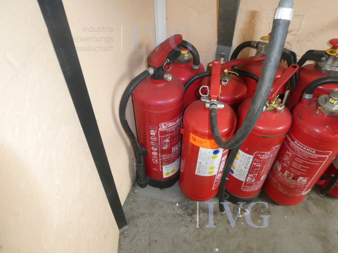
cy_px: 126
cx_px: 169
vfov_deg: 56.8
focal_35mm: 24
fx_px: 234
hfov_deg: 71.6
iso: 800
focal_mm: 4.3
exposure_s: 1/125
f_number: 3.3
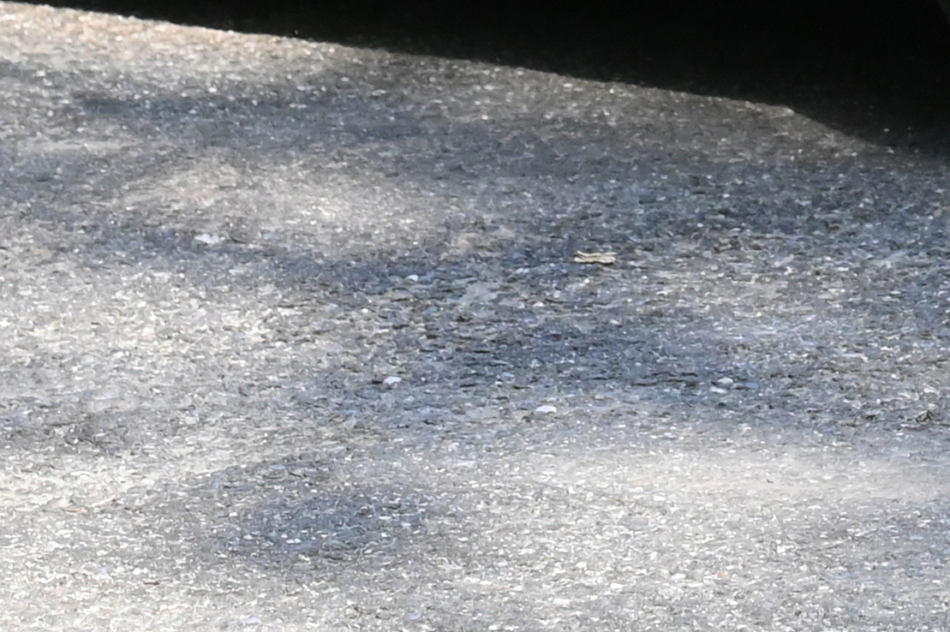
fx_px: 7912
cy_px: -1078
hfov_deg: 6.8
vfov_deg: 4.4
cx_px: 992
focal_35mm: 300
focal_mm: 55
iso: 2500
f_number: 8
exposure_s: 1/400
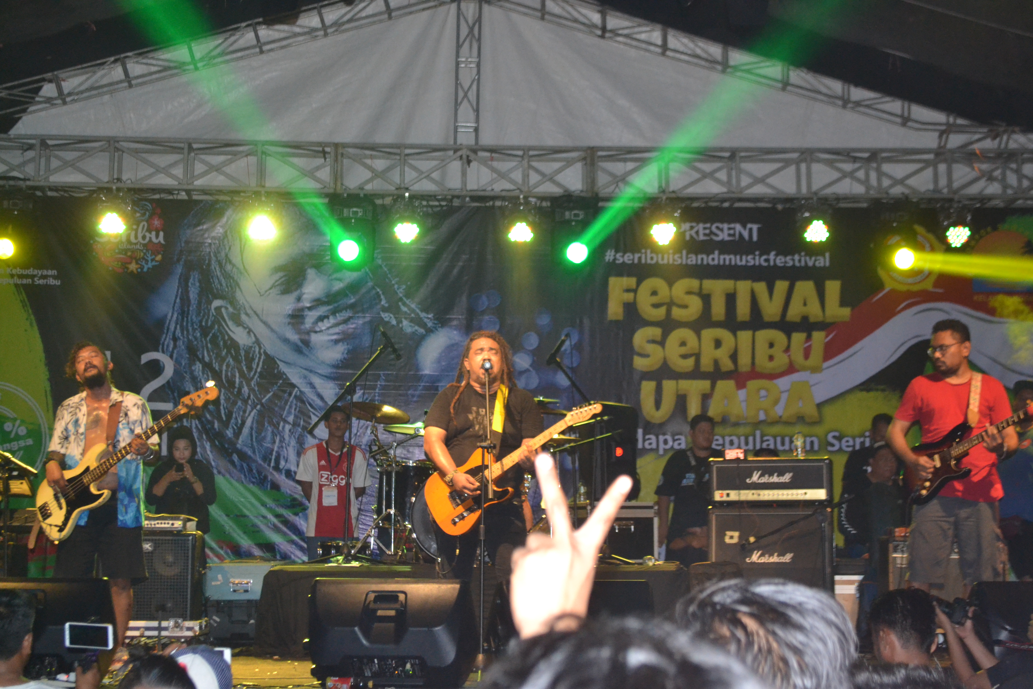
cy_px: 344
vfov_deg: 22.6
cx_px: 516
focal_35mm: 60
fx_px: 1722
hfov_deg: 33.4
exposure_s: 1/60
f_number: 5.3
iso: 2200
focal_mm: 40
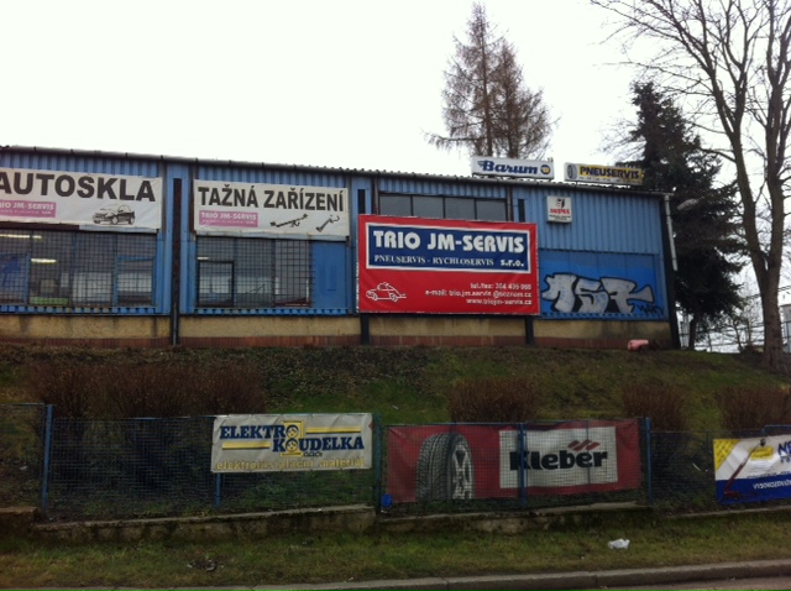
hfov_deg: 52.7
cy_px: 296
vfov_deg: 40.6
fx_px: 799
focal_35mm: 35
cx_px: 396
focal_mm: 3.85
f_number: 2.8
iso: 80
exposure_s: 1/174
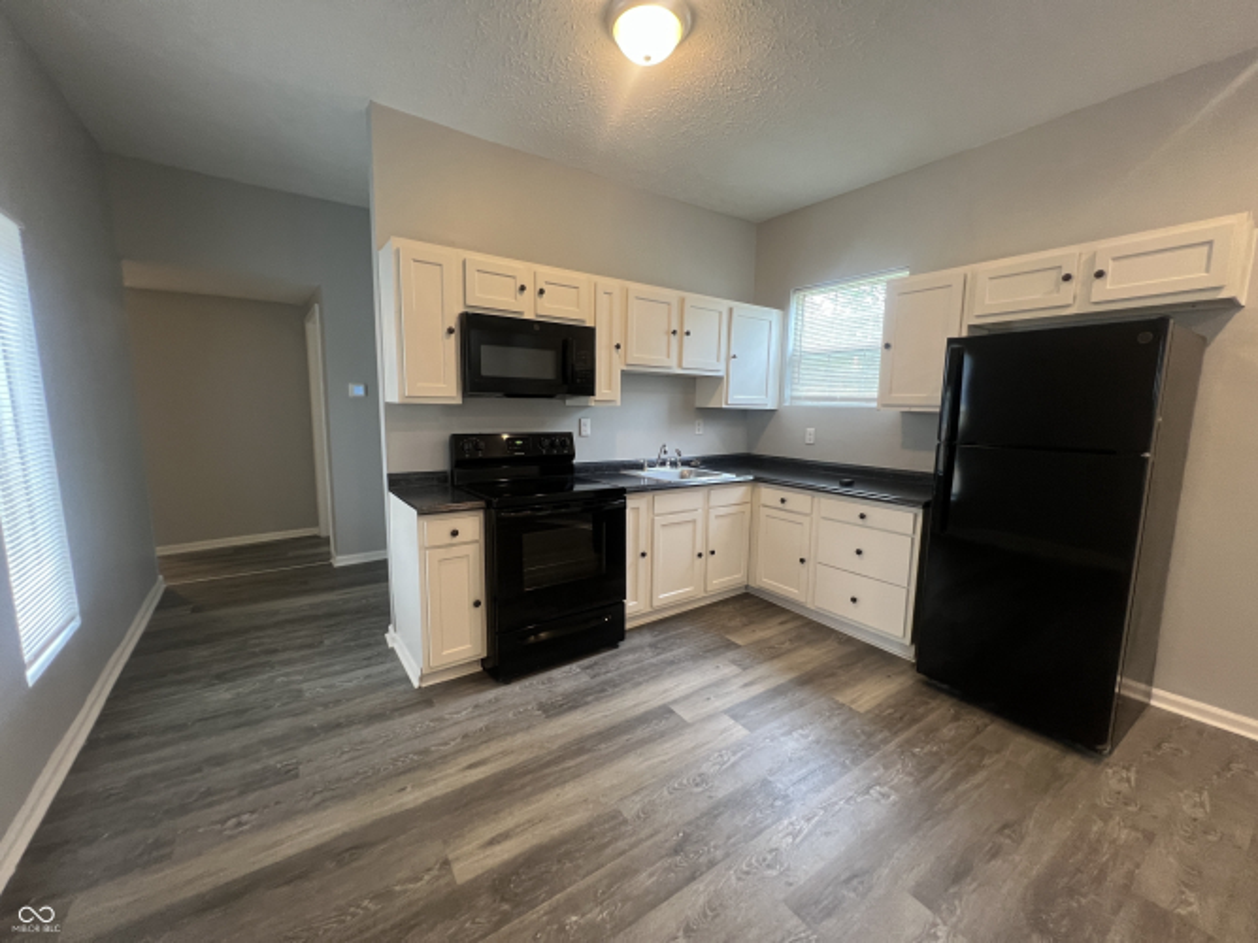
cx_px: 629
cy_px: 472
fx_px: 472
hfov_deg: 106.2
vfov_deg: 89.9
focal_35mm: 13
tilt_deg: -9.9
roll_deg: -0.9
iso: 160
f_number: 1.8
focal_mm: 1.57
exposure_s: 1/60
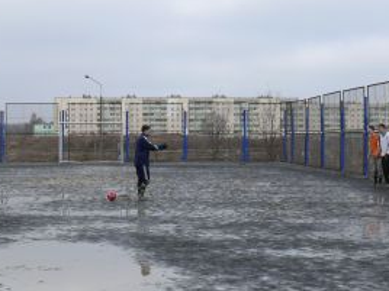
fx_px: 820
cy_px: 181
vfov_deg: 20.1
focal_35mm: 73
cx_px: 106
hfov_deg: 26.4
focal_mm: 7.4
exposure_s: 1/200
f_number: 5.6
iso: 100
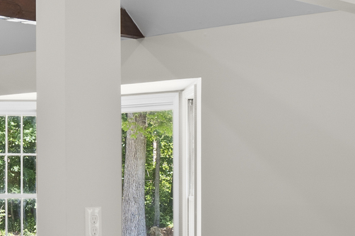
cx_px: 52
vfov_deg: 13.9
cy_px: 179
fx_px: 966
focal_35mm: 98
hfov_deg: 20.5
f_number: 9
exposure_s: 1.3
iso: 200
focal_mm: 16
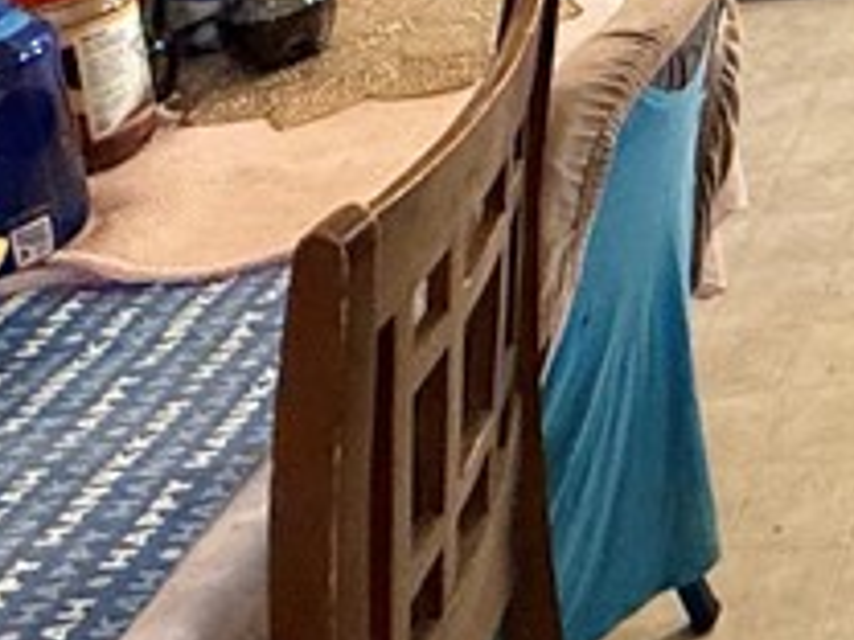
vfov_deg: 16.7
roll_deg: +2.4
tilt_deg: -6.3
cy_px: -591
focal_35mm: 69
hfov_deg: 21.5
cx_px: 1416
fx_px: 1702
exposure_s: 1/60
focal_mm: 2.22
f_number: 2.2
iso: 320
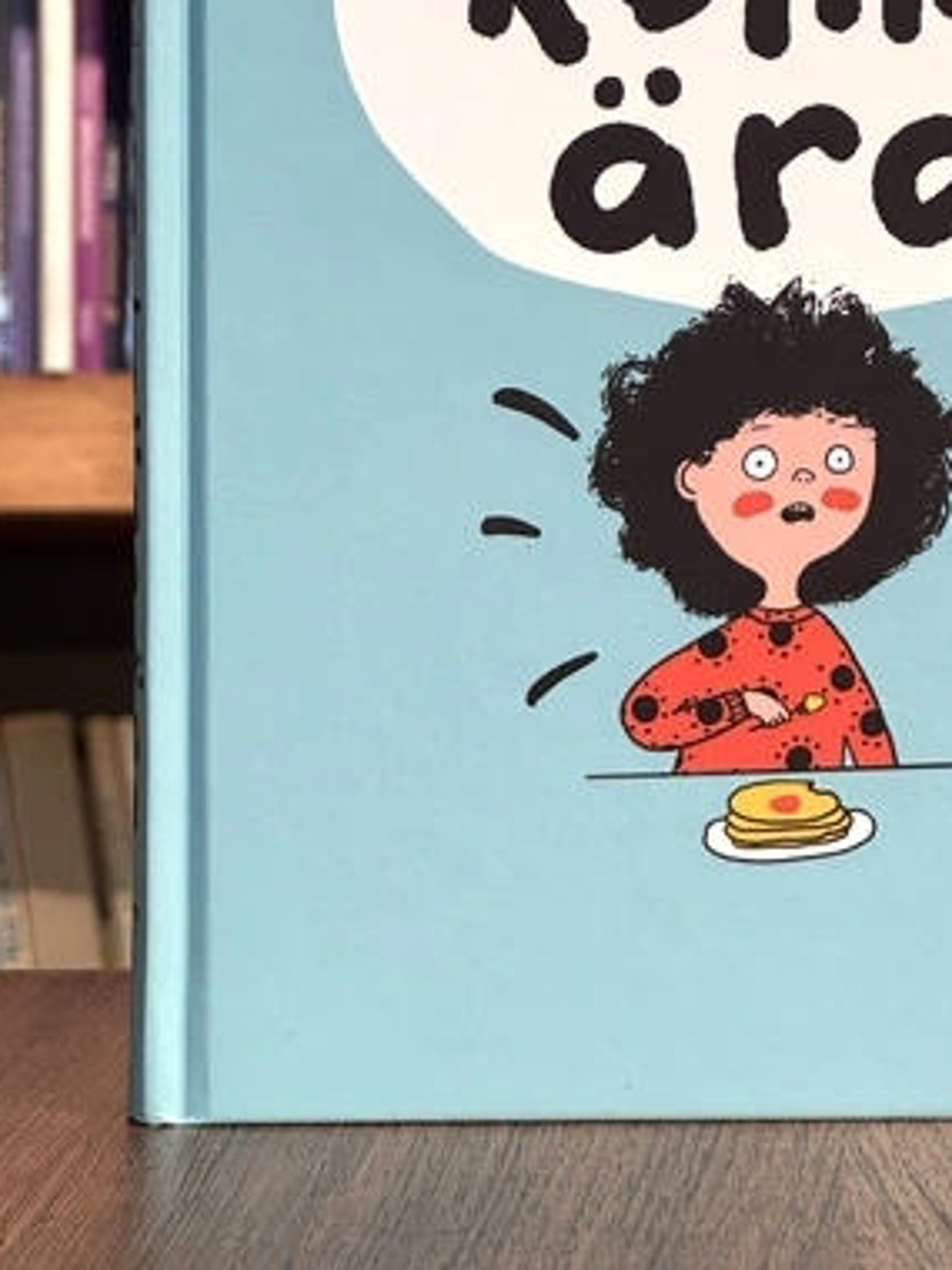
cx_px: 780
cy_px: 276
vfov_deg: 14.2
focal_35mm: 138
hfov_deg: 10.7
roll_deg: -0.9
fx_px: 5060
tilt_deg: -0.9
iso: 160
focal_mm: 9
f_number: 2.8
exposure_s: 1/99
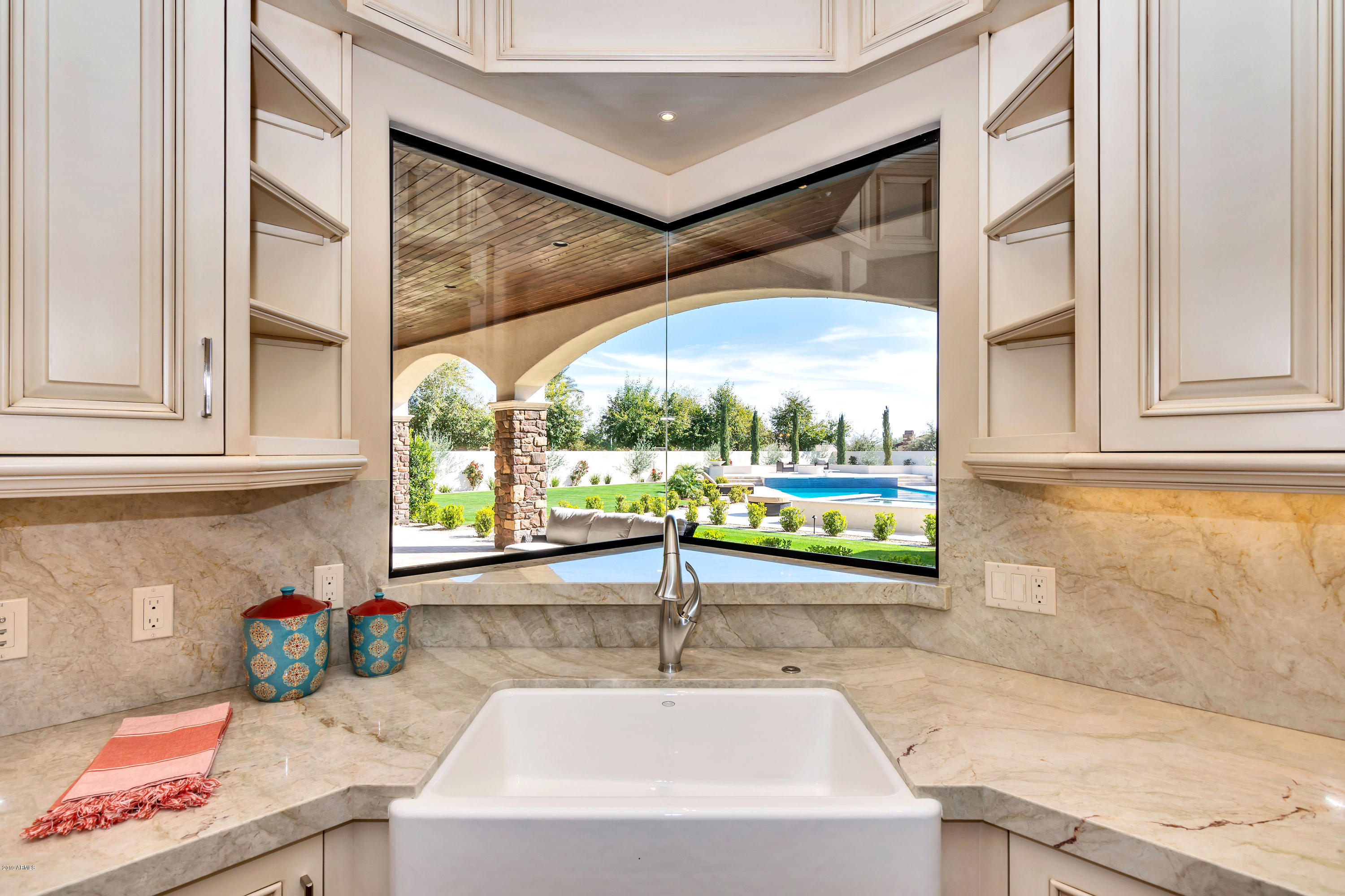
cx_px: 672
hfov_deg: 95.0
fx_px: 616
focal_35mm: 16
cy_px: 448
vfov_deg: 72.1
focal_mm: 11
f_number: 8
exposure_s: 1/125
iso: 100
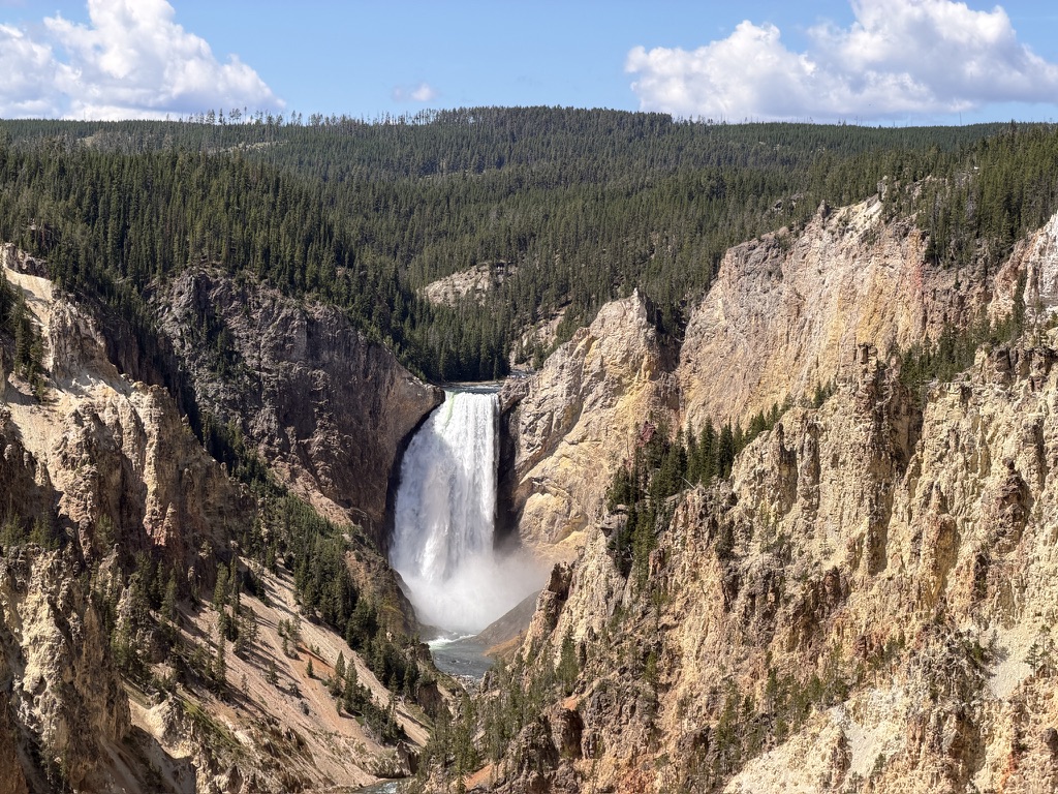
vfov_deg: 14.8
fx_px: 3056
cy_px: 397
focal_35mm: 100
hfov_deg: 19.6
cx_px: 529
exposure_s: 1/638
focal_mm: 16.89
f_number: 2.8
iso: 32
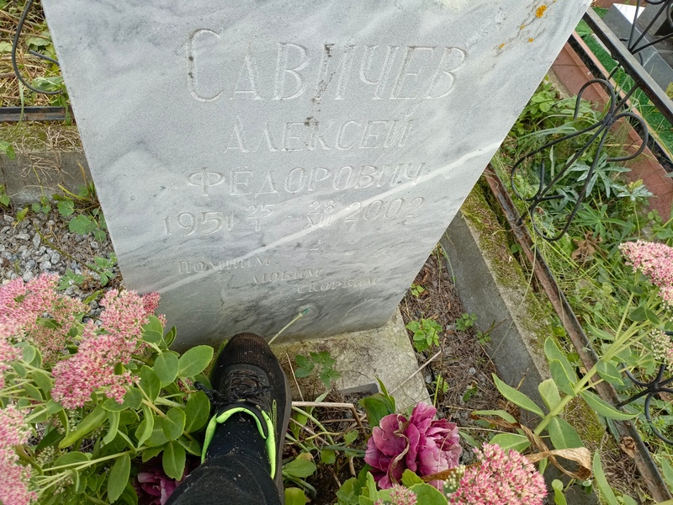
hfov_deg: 69.4
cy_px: 252
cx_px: 336
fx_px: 486
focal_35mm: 25
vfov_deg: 54.9
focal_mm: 4.76
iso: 112
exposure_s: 1/122
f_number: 1.69
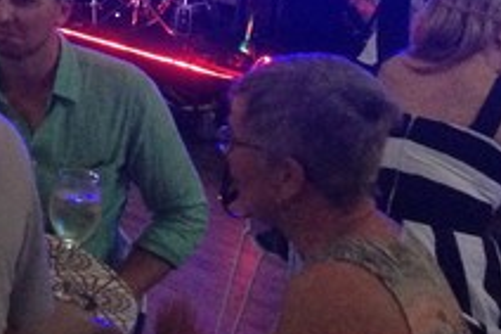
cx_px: -169
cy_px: -99
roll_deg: -4.3
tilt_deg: -5.9
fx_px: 1502
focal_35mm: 108
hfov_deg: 17.6
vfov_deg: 12.3
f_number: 2.4
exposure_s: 1/15
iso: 500
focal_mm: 4.12
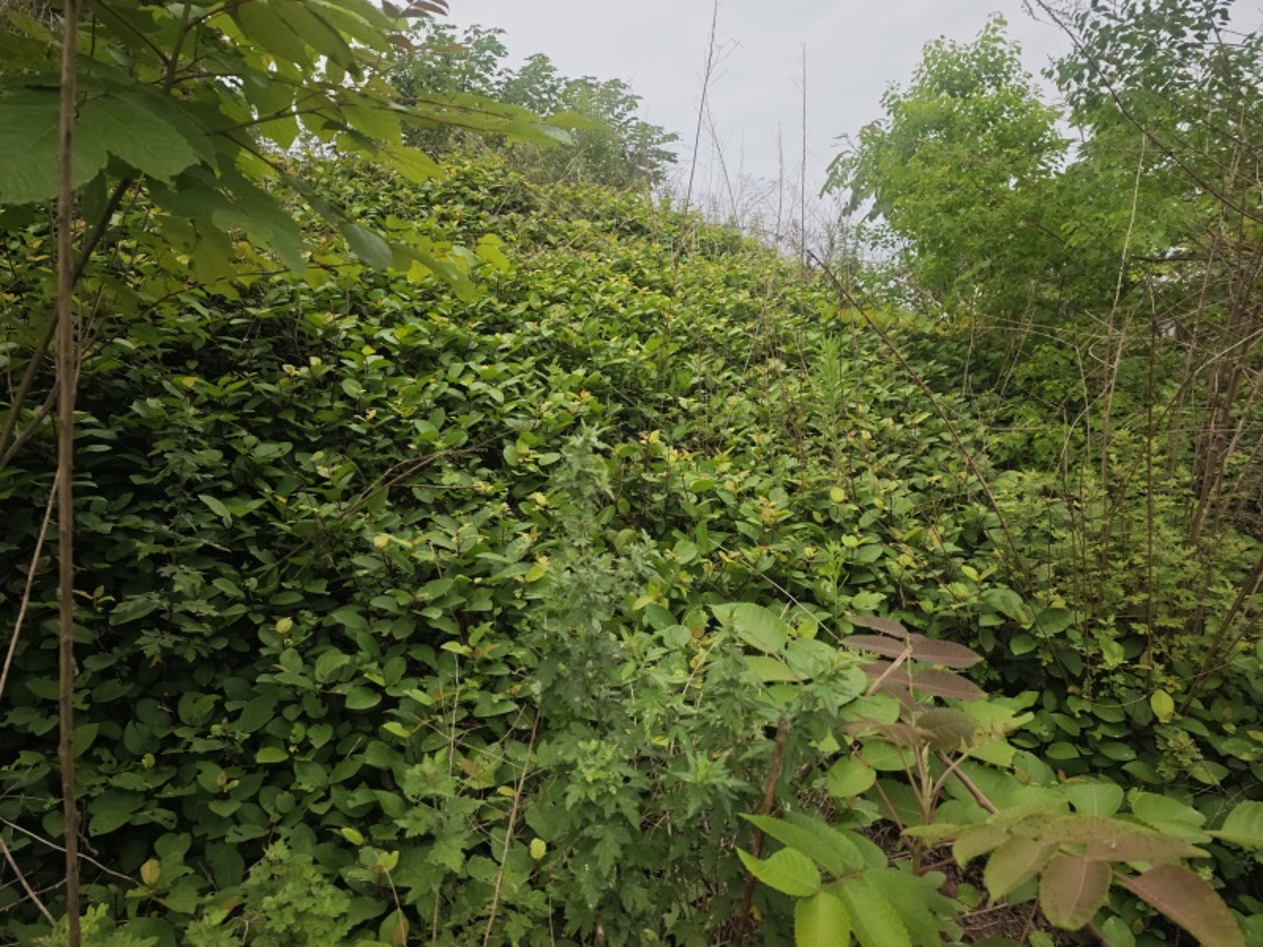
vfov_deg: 58.9
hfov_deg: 73.9
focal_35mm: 23
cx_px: 632
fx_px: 839
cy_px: 474
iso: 50
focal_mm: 6.55
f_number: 1.6
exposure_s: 1/2723
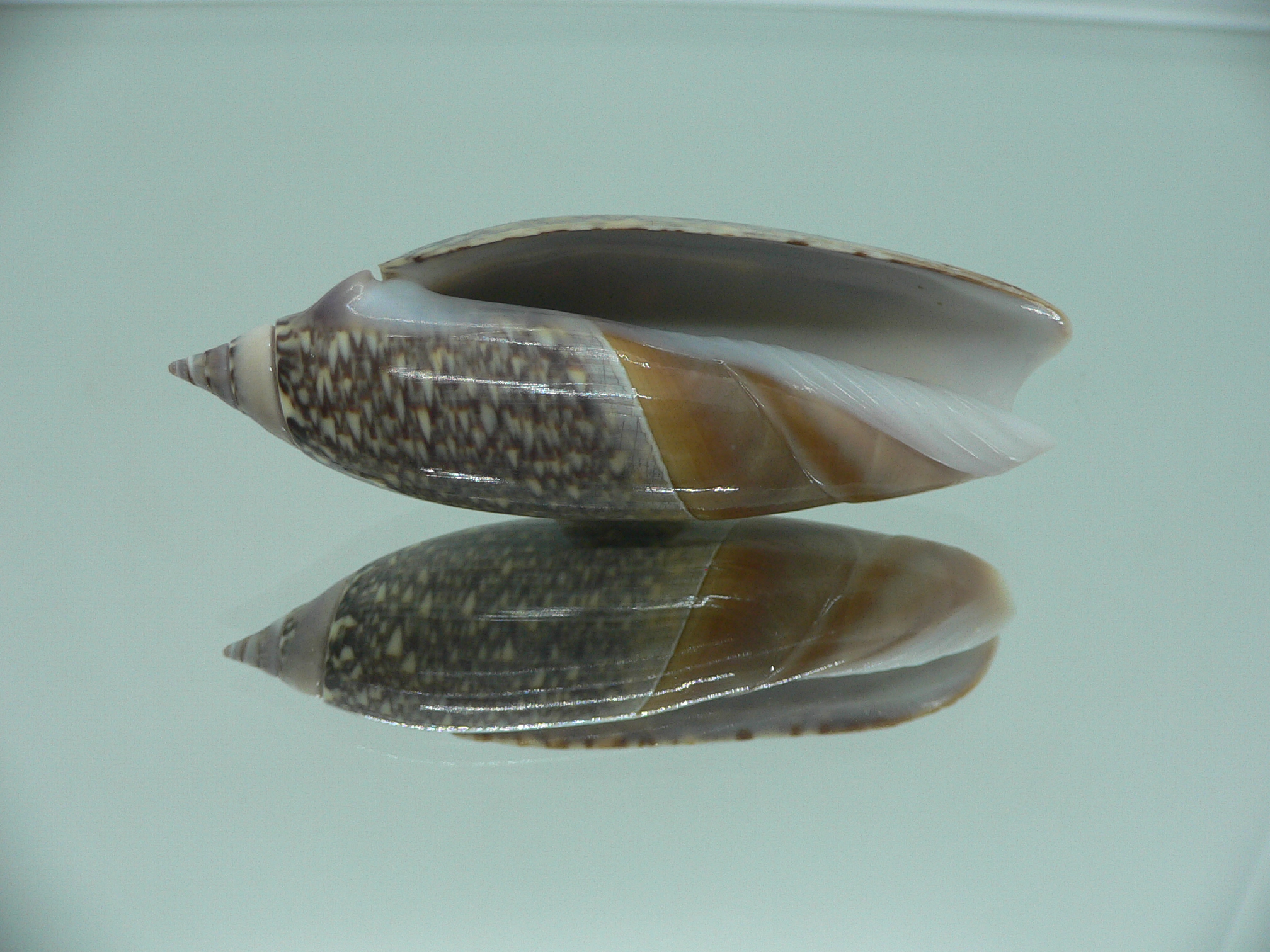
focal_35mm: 35
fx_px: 1284
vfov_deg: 40.7
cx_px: 635
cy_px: 476
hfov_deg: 52.6
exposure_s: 1/60
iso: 80
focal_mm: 4.6
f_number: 2.8
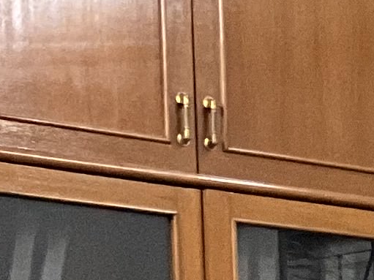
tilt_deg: -6.0
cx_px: 1294
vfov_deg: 6.0
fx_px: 2474
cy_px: 847
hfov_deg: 7.2
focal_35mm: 229
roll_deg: +0.3
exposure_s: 1/60
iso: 100
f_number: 1.8
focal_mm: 3
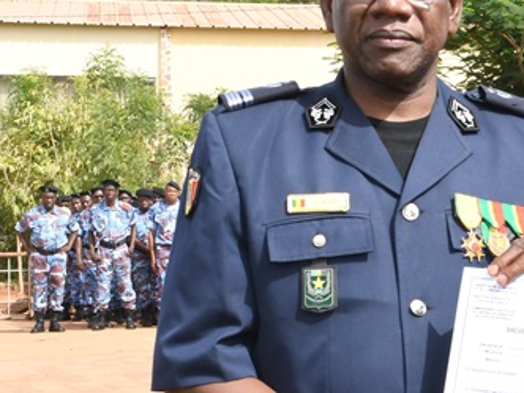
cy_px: 196
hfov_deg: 14.6
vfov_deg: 11.2
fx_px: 1998
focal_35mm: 132
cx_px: 567
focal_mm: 38
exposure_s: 1/125
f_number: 14
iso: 400
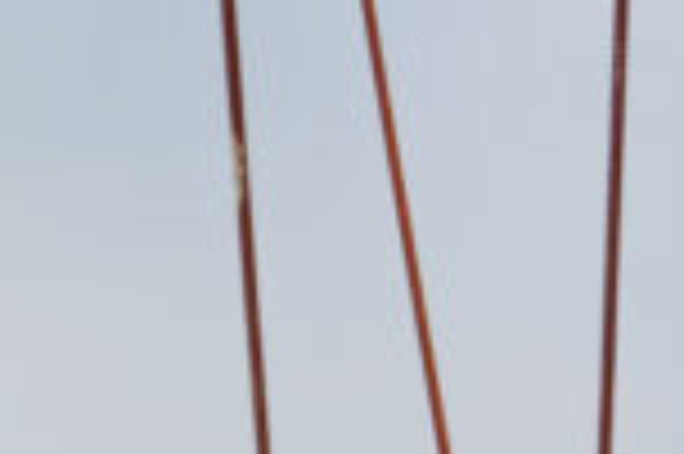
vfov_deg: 8.1
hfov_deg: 11.2
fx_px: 2980
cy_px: 1079
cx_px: -914
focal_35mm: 157
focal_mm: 31
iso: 100
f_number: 4.5
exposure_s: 1/1250
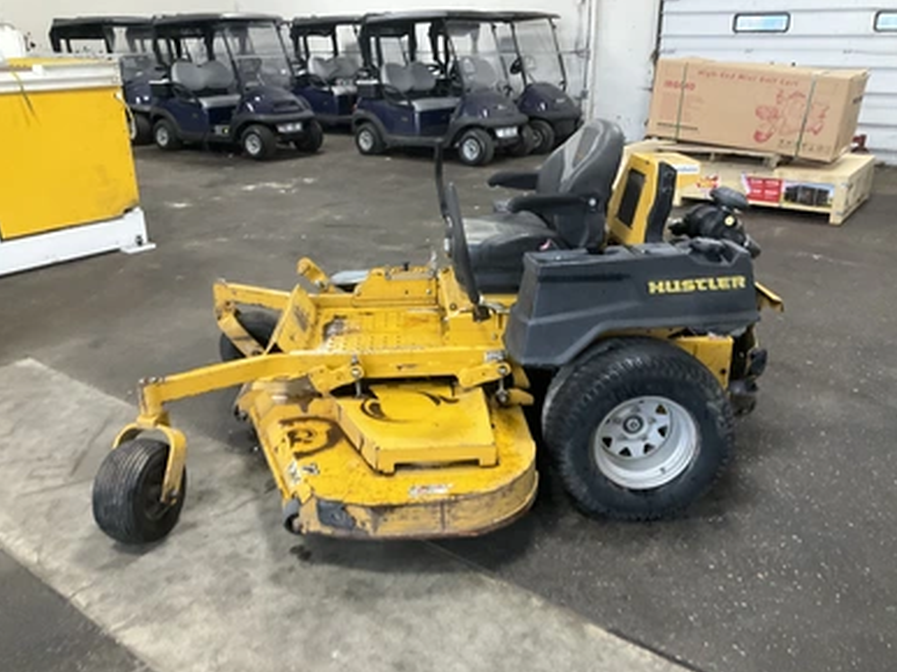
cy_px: 341
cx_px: 459
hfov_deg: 60.0
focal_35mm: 30
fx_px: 777
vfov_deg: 46.8
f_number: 1.8
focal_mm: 3
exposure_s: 1/60
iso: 250
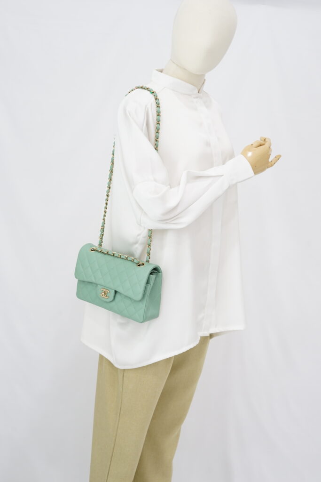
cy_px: 241
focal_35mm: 50
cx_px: 160
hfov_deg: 27.0
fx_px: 668
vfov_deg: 39.6
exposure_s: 1/6
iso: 640
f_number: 6.3
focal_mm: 50
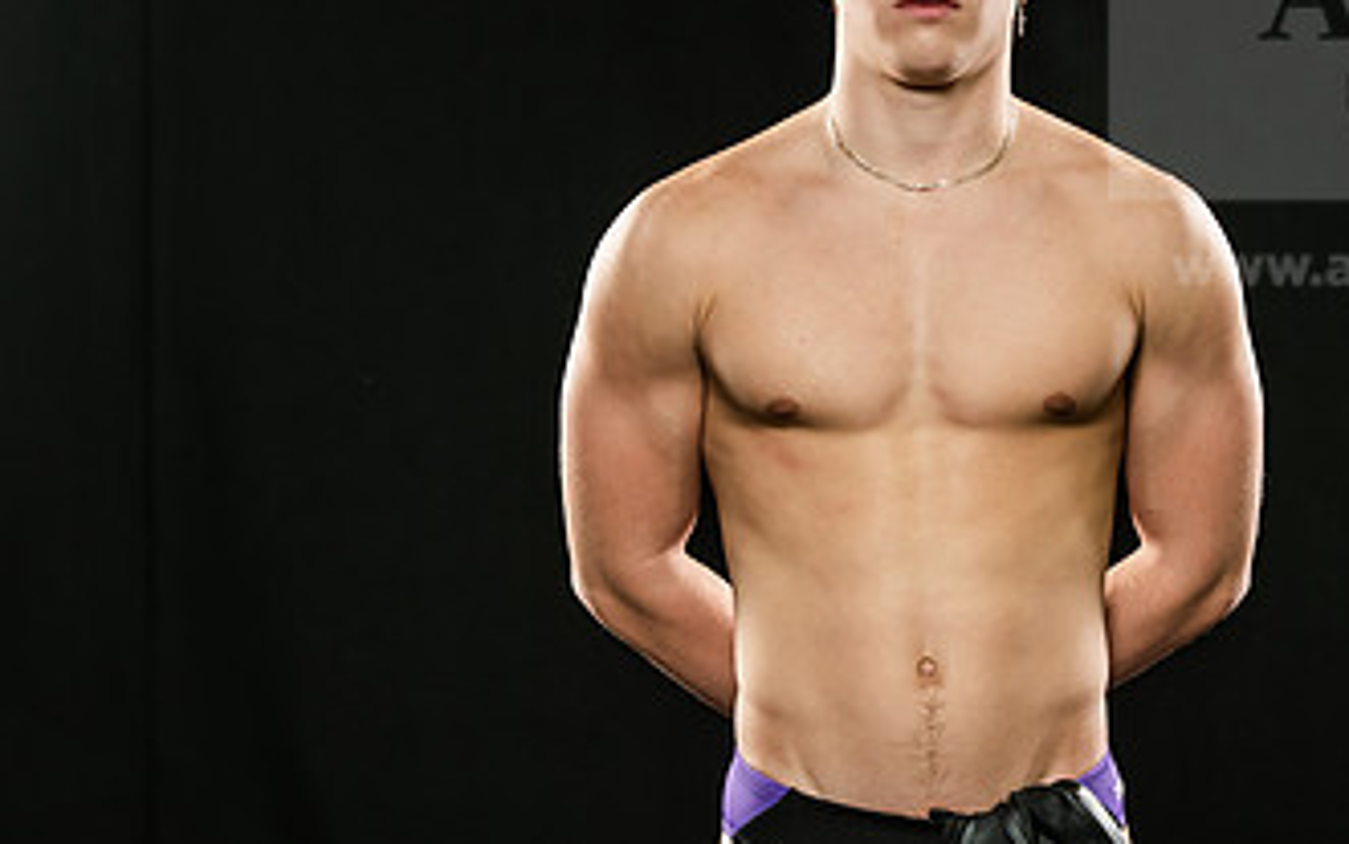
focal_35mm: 161
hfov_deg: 13.0
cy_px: 353
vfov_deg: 8.1
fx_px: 5920
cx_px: 986
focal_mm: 90
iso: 320
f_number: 5.6
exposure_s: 1/200
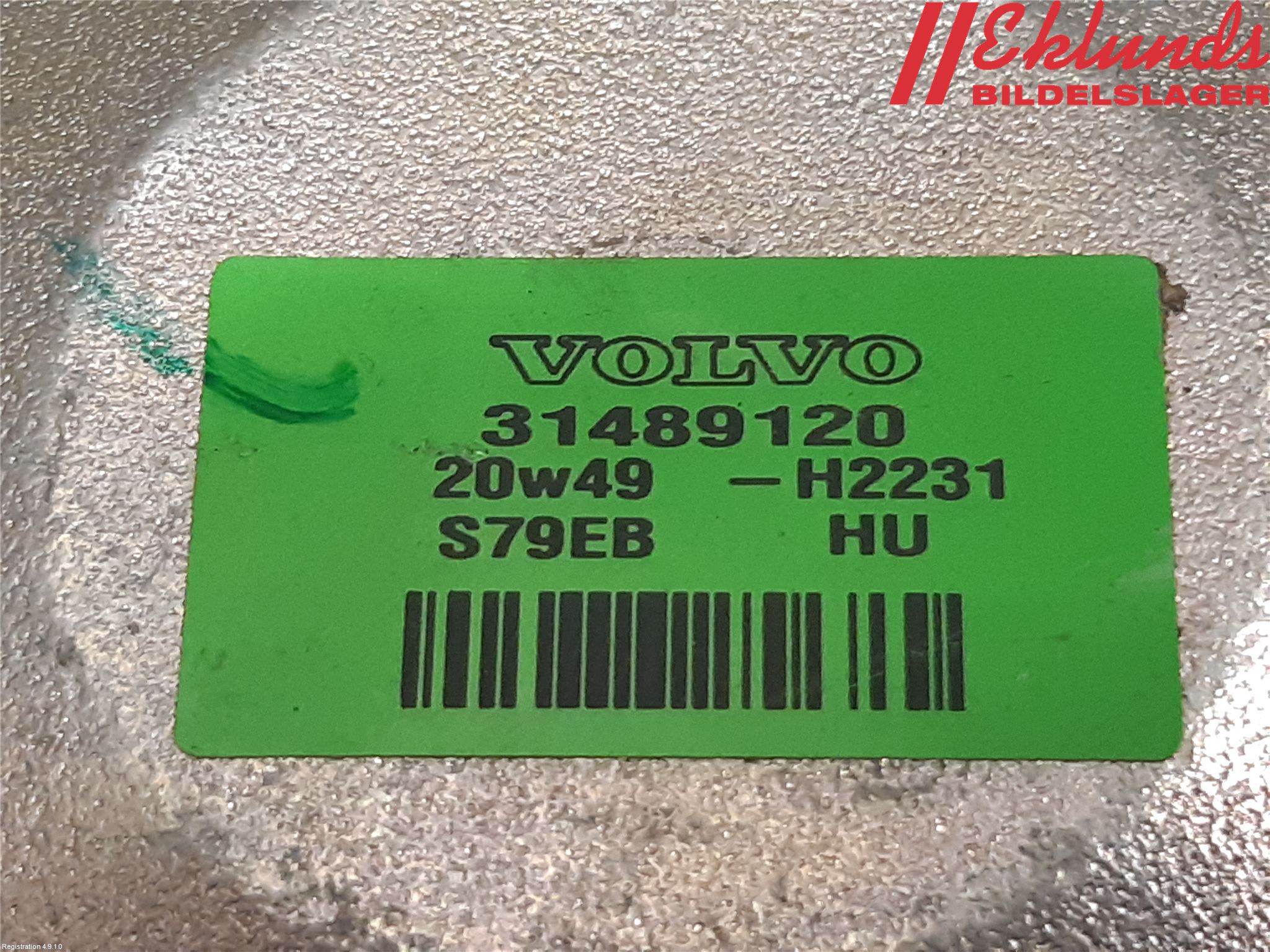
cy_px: 476
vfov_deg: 53.1
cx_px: 635
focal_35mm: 26
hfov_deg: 67.3
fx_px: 954
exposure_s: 1/50
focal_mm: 3.93
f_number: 1.7
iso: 160
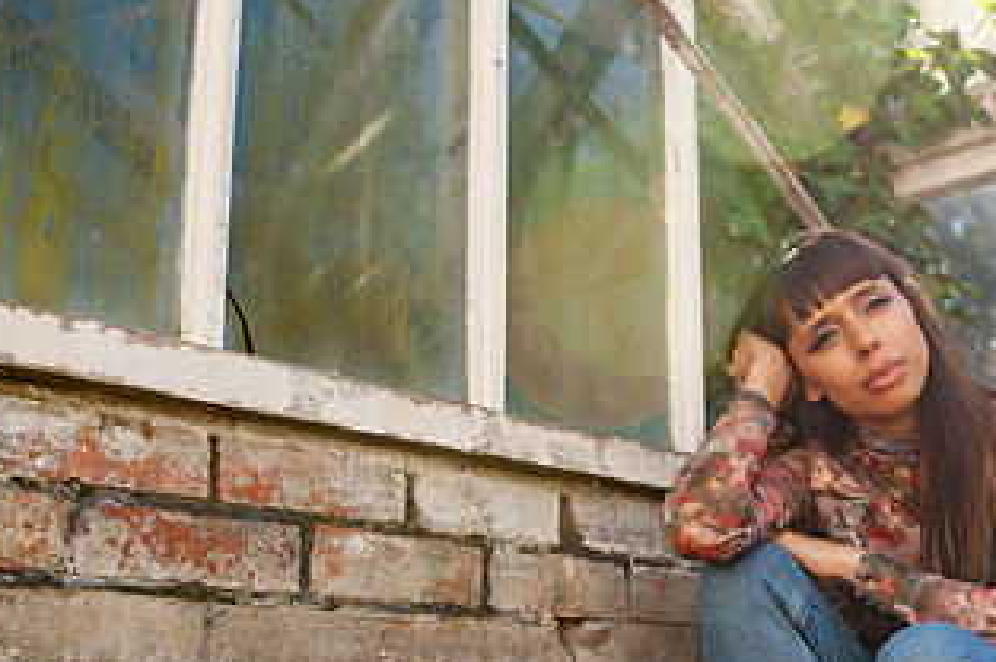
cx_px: 539
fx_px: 1271
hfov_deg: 42.7
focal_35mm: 46
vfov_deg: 29.1
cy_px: 409
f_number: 2.5
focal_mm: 24
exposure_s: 1/2500
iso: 320
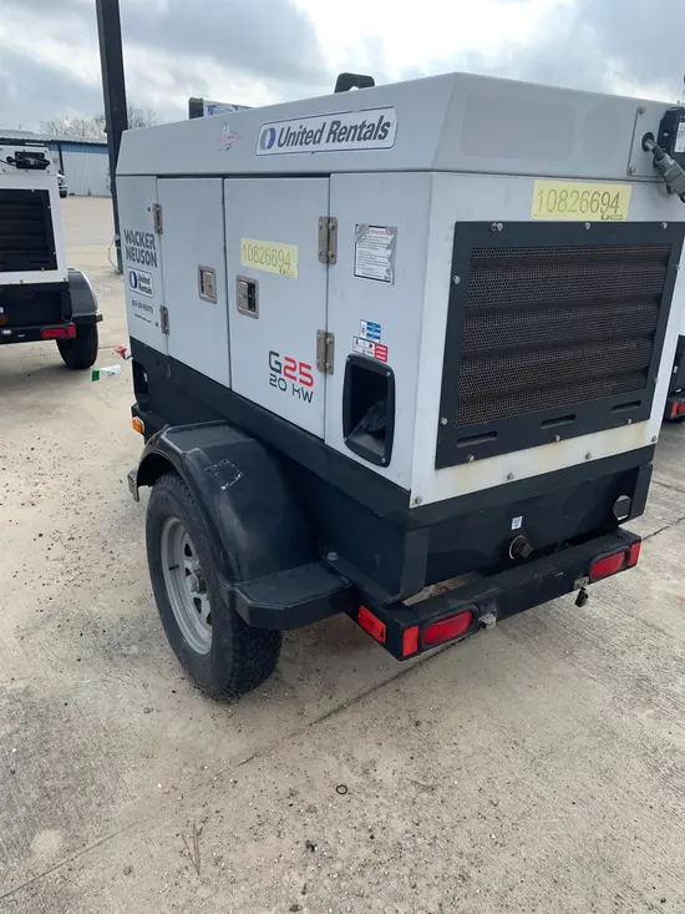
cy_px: 457
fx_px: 686
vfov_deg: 67.3
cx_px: 342
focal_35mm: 26
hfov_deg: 53.1
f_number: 1.8
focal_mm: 4.25
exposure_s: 1/1001
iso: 25
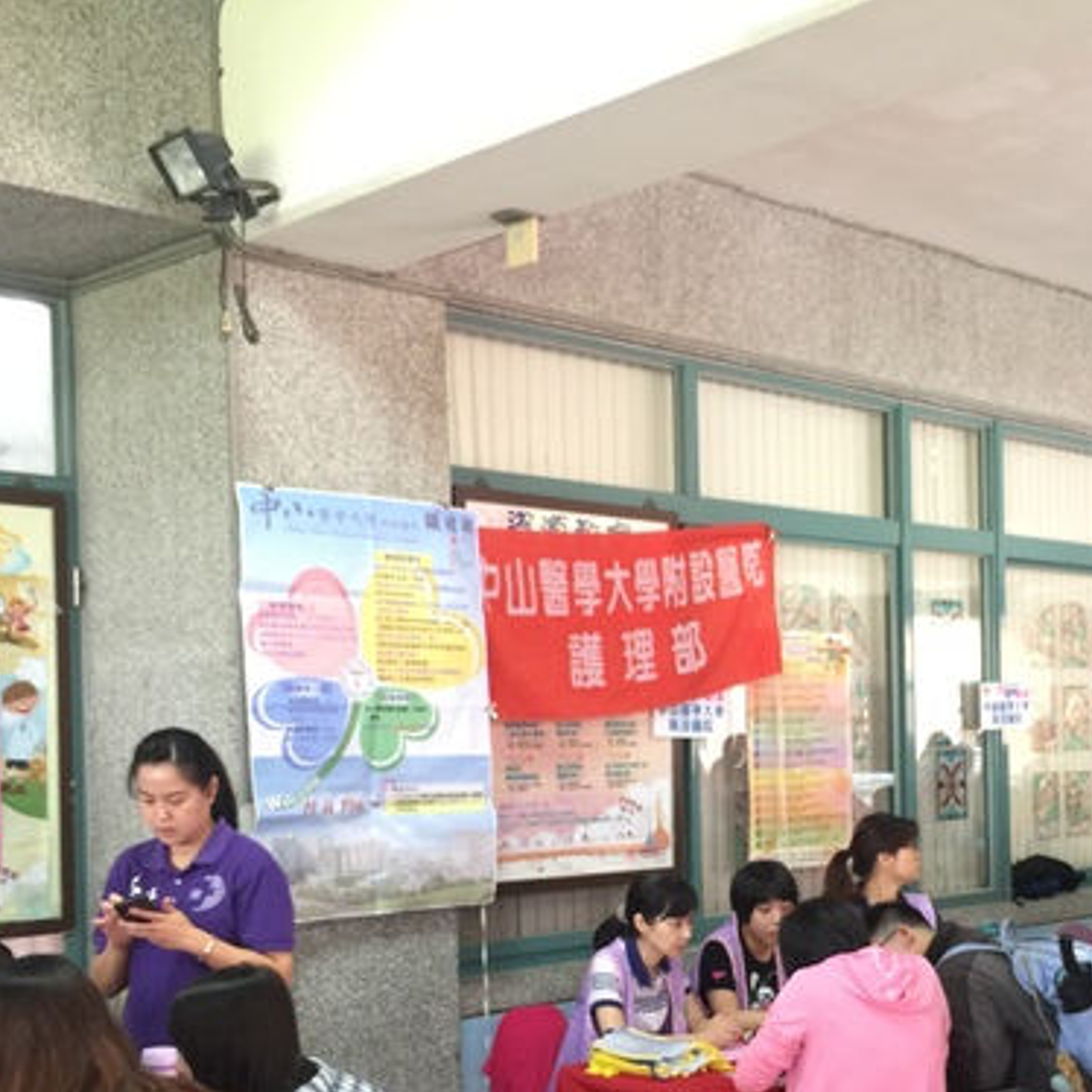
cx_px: 730
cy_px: 764
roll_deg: +0.5
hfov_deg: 35.0
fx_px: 1713
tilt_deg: +0.6
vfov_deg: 34.9
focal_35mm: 48
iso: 100
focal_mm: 4.15
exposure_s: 1/15
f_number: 2.2
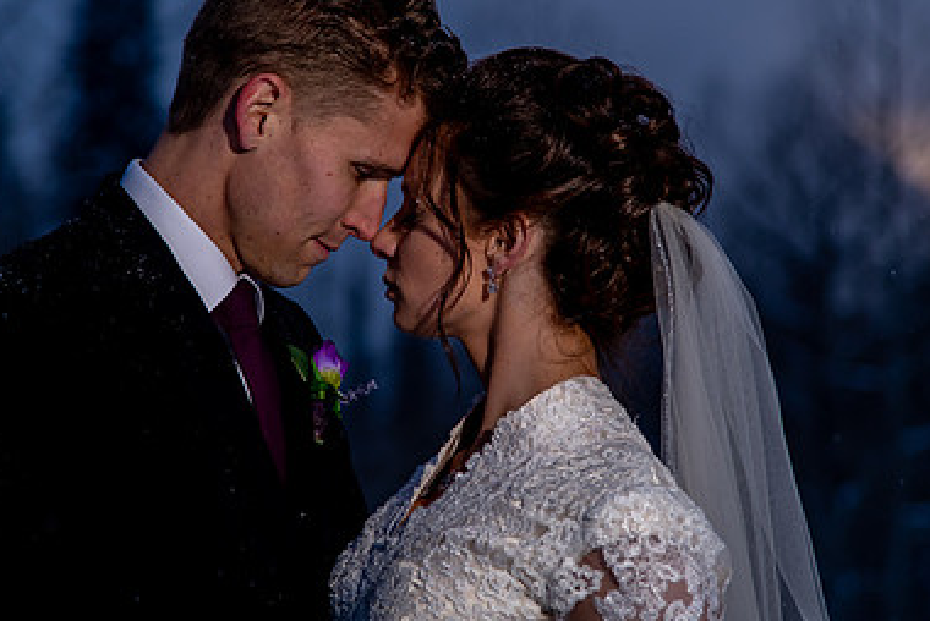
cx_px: 438
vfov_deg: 7.5
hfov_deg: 11.2
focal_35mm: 183
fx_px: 4731
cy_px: 238
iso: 400
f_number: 4
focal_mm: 120
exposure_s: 1/160
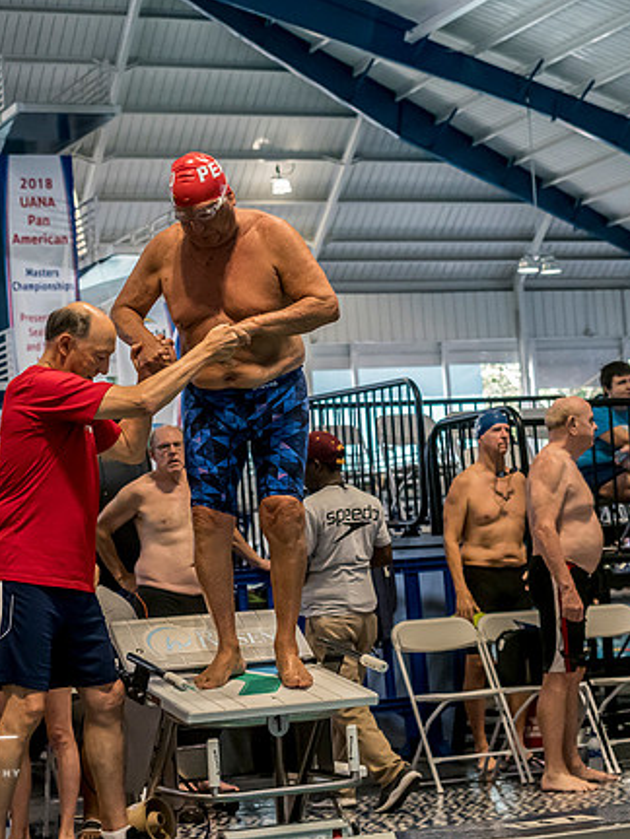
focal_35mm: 86
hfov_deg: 17.2
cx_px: 305
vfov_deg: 22.8
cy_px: 419
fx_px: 2087
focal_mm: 32
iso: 3200
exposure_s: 1/800
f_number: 2.8
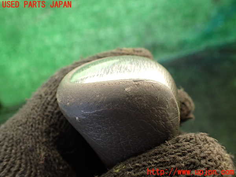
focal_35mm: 30
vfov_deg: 46.8
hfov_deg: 60.0
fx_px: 205
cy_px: 88
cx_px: 118
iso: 320
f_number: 2.3
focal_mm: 5.4
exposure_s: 1/125
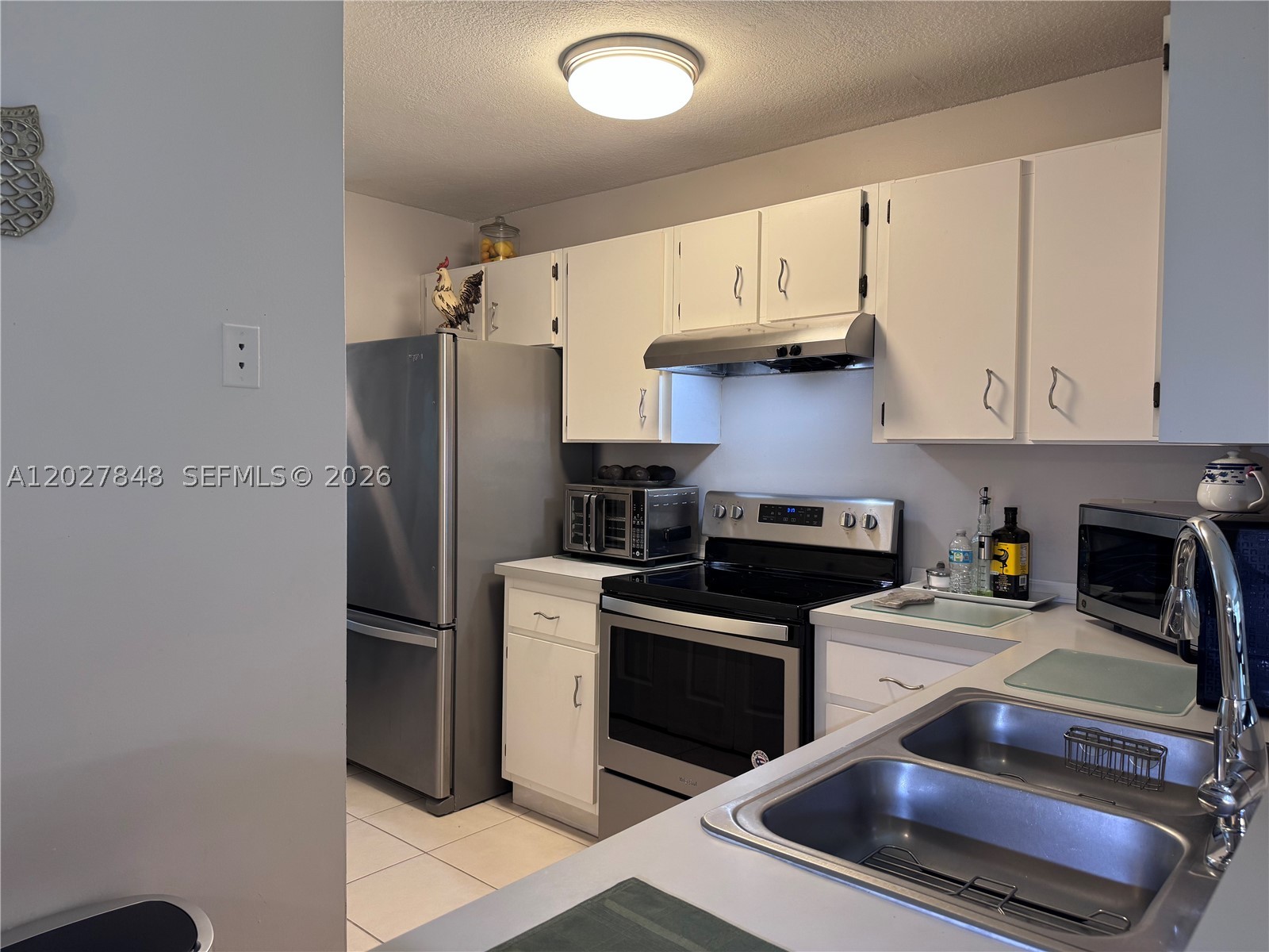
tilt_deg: -2.5
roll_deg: -0.6
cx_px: 634
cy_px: 476
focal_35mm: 24
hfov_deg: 71.6
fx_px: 880
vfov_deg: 56.8
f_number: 1.78
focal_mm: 6.76
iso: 125
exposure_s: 1/60
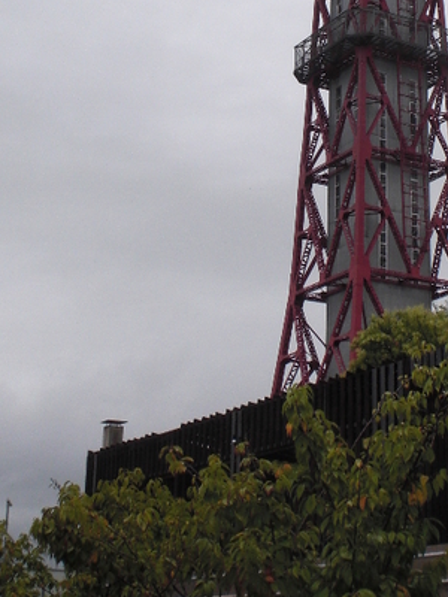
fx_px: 1311
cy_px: 55
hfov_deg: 19.1
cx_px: 378
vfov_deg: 24.9
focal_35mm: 76
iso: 64
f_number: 5.6
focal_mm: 6.3
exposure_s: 1/400
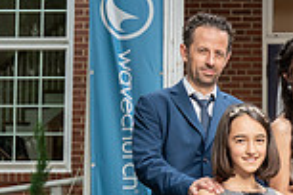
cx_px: 373
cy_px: 246
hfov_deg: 17.0
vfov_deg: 11.7
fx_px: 928
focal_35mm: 114
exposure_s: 1/250
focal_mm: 30
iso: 1250
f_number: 5.6
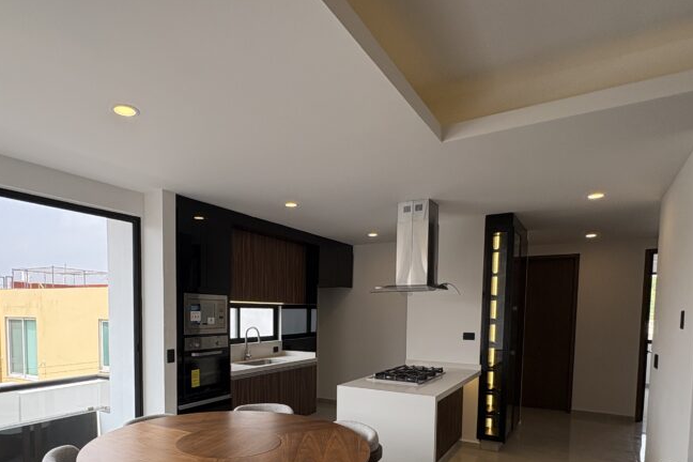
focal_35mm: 23
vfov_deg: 53.0
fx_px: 443
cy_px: 338
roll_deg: +0.0
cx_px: 286
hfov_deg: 75.4
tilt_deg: -3.3
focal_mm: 2.22
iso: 64
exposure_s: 1/428
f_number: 2.2
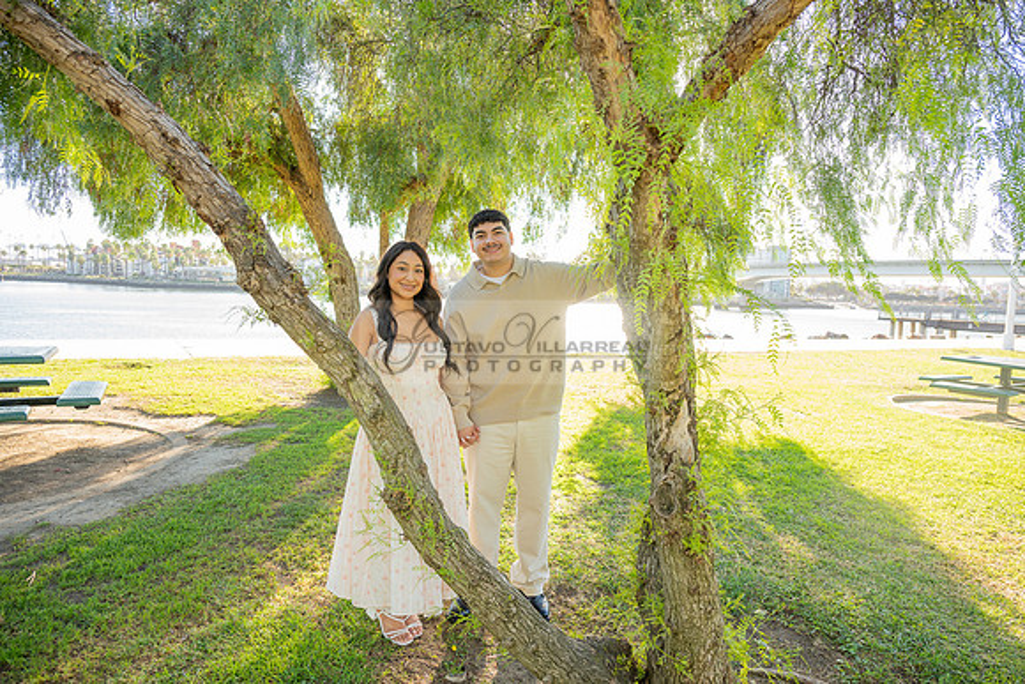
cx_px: 512
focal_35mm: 24
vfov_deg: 53.2
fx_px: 683
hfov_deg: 73.7
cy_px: 342
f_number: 4
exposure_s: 1/200
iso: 200
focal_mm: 24
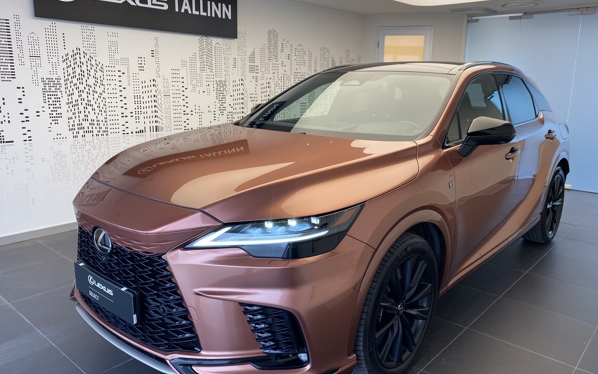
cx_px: 303
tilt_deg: -12.8
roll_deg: -0.1
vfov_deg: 44.5
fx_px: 456
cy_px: 190
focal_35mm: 28
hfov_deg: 66.5
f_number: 1.8
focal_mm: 4.25
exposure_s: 1/122
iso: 100
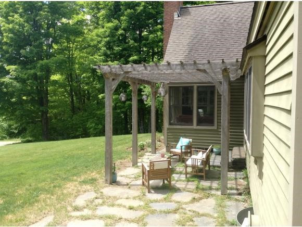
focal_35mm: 33
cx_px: 151
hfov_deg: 55.3
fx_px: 288
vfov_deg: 43.0
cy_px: 114
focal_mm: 3.3
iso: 25
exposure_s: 1/408
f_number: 2.4
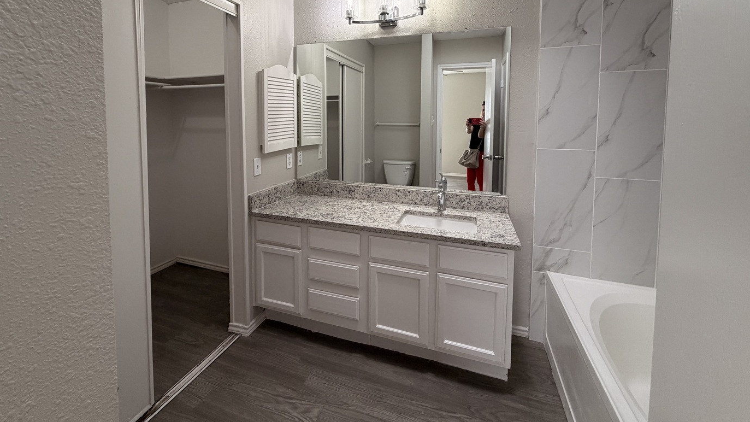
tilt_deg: -3.3
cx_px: 357
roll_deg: -0.2
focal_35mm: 16
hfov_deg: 99.3
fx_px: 318
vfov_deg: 65.2
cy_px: 138
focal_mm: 2.22
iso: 160
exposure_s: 1/120
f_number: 2.2
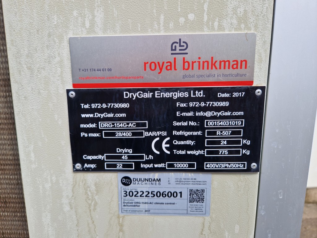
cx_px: 158
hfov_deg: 73.9
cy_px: 119
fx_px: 211
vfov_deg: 58.9
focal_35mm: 23
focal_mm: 5.4
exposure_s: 1/1096
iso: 50
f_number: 1.8
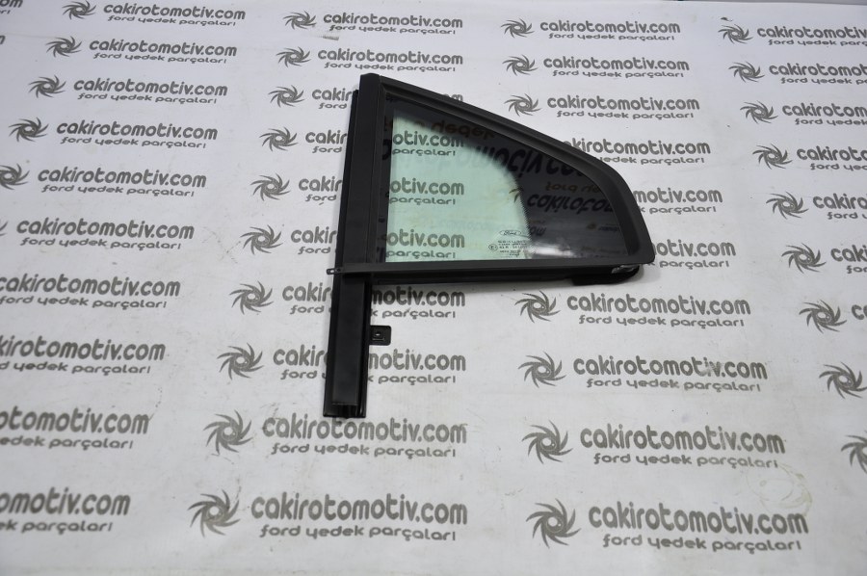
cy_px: 288
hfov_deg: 46.4
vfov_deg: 31.8
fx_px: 1010
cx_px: 434
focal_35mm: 42
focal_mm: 28
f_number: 4.5
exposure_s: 1/40
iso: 200
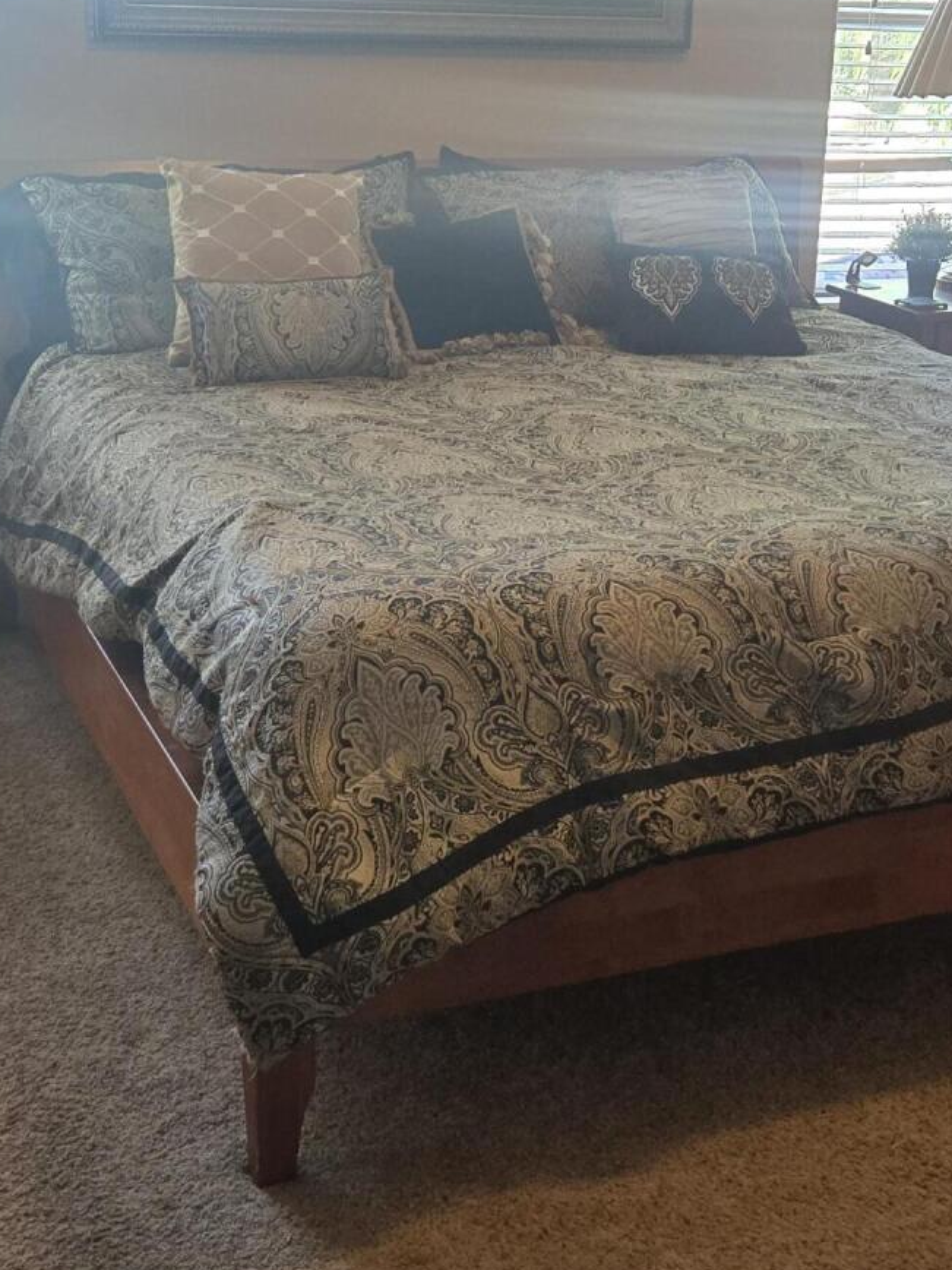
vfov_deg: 36.2
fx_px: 1943
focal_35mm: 53
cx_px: 535
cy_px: 598
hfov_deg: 27.5
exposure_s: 1/120
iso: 400
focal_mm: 5.4
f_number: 1.8
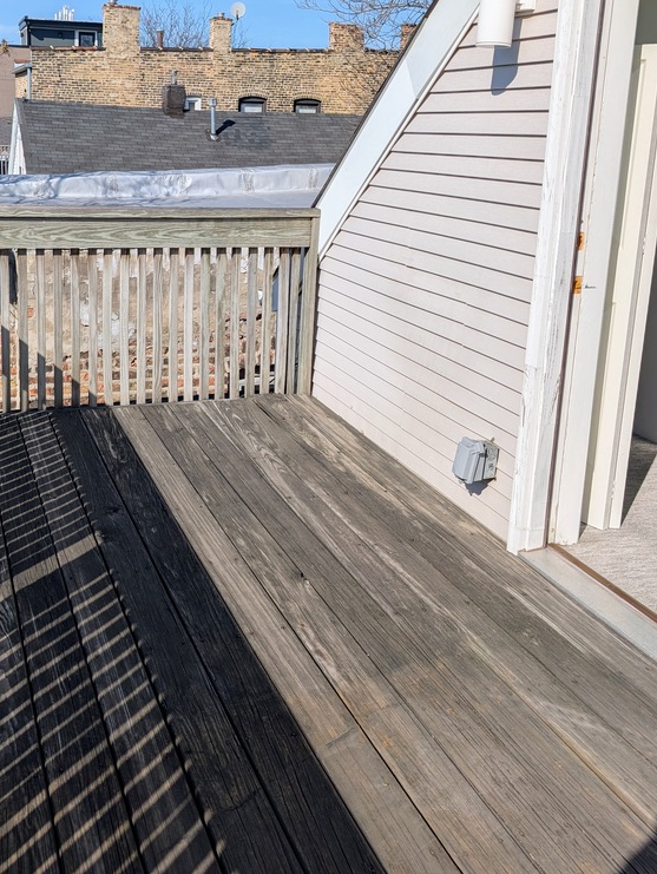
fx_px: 884
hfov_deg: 40.2
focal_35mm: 35
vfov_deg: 51.8
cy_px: 303
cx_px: 216
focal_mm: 6.9
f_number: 1.68
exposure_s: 1/1587
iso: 17
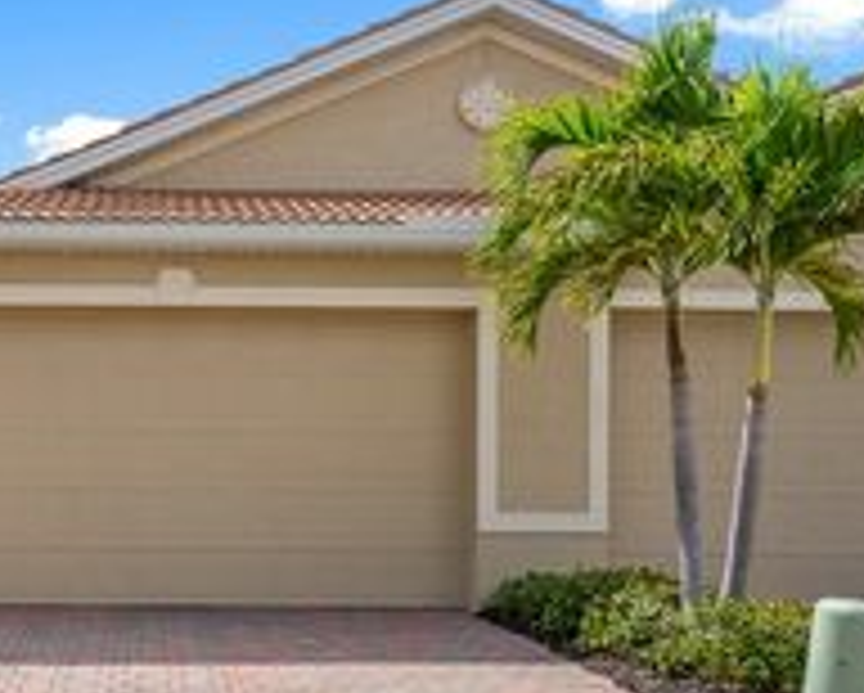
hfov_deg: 44.0
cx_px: 144
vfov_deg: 37.7
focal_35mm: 39
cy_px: 479
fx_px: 998
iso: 400
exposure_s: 1/1600
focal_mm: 16
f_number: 8
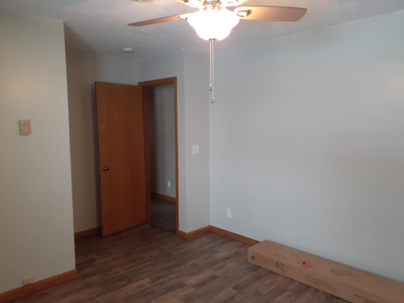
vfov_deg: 51.4
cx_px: 202
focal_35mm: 27
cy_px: 152
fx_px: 315
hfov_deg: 65.3
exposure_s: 1/40
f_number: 1.9
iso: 250
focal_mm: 3.6
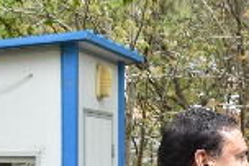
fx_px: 960
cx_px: 400
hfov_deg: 13.7
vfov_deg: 9.7
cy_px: 205
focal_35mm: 139
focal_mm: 22
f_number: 8
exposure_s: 1/250
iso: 400
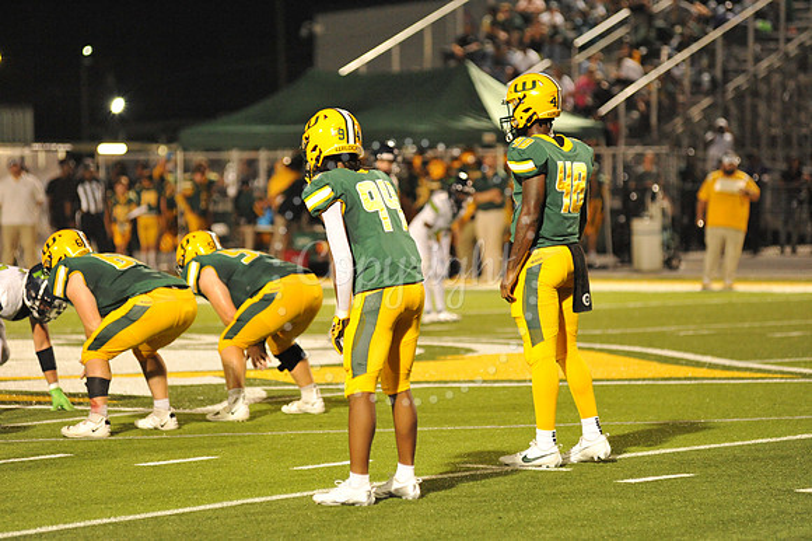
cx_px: 406
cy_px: 270
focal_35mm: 200
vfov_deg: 6.9
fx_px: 4508
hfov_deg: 10.3
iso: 6400
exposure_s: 1/320
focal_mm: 200
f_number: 4
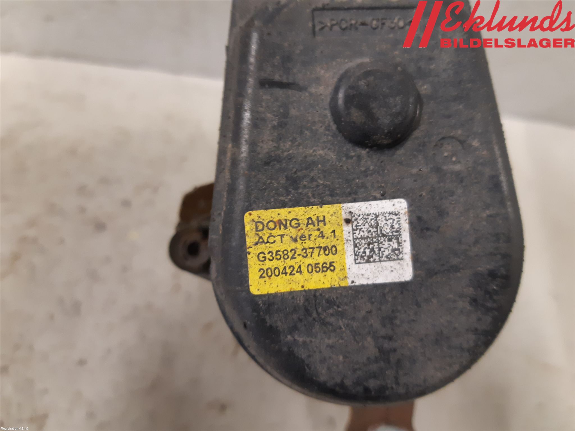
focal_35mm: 26
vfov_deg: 53.1
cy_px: 216
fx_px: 432
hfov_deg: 67.3
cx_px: 288
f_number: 1.7
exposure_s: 1/25
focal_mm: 3.93
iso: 200
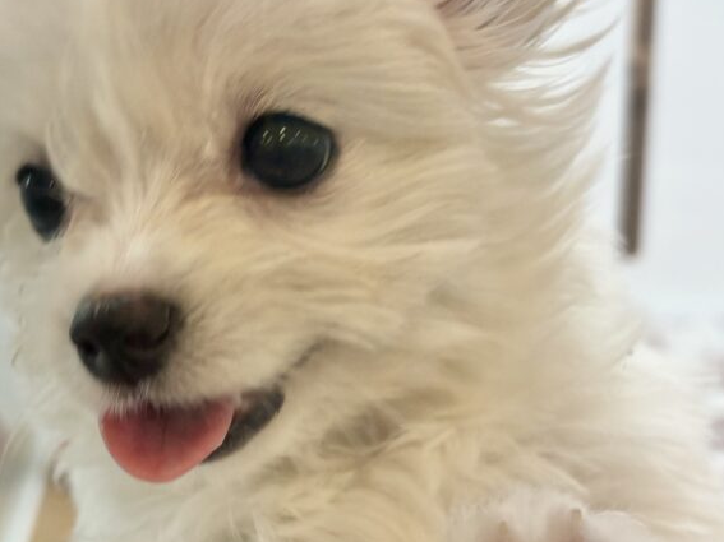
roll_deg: -1.2
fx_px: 1150
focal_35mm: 55
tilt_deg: -17.3
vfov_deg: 26.5
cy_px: 334
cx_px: 232
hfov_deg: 34.6
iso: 64
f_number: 1.6
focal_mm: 5.96
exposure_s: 1/100
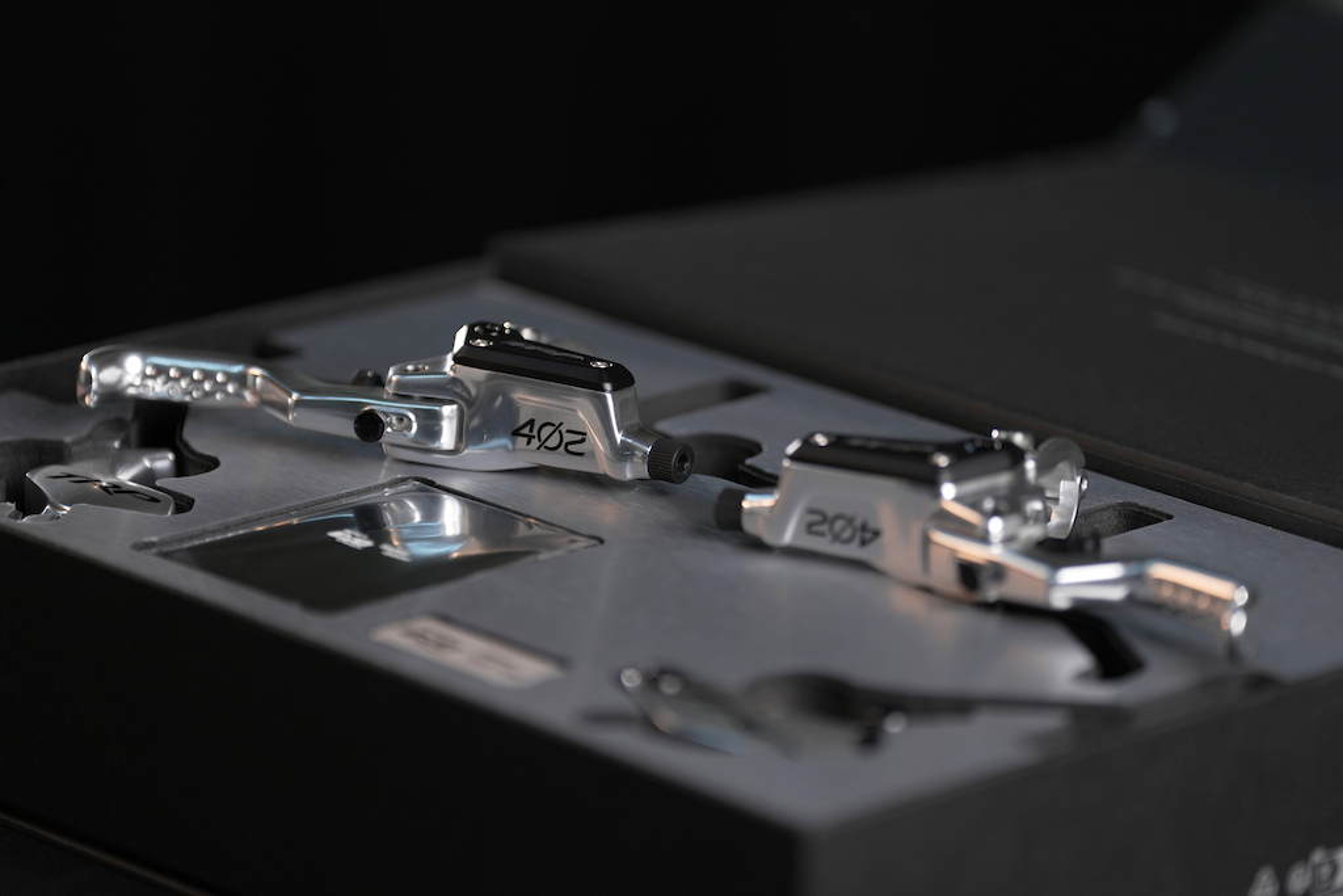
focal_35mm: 200
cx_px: 672
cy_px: 448
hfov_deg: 10.3
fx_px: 7462
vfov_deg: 6.9
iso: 400
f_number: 2.8
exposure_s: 1/500
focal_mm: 200
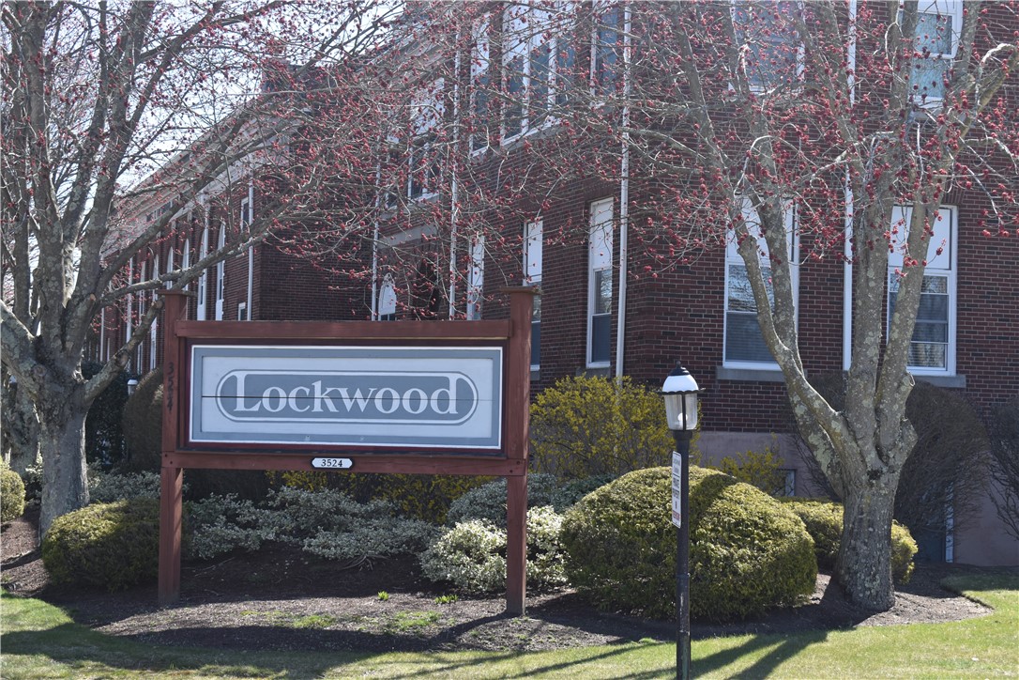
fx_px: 1910
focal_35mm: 68
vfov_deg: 20.2
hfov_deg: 29.9
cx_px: 510
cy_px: 340
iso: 200
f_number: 7.1
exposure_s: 1/250
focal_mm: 45
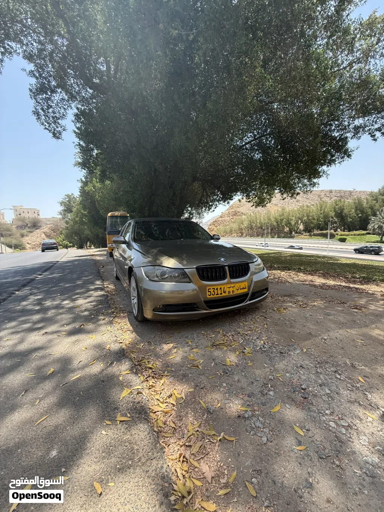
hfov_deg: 85.7
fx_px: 207
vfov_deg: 102.1
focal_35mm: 14
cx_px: 192
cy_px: 256
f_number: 2.2
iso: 64
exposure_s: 1/789
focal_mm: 2.22
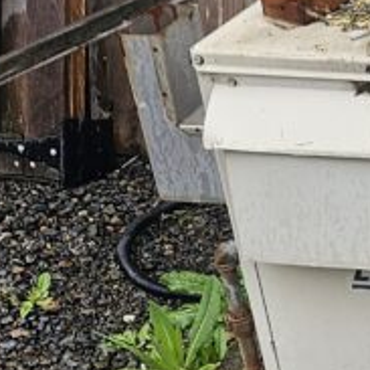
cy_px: 235
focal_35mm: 114
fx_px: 1379
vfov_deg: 15.3
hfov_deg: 12.0
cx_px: 912
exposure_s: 1/219
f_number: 1.7
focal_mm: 6.3
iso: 20
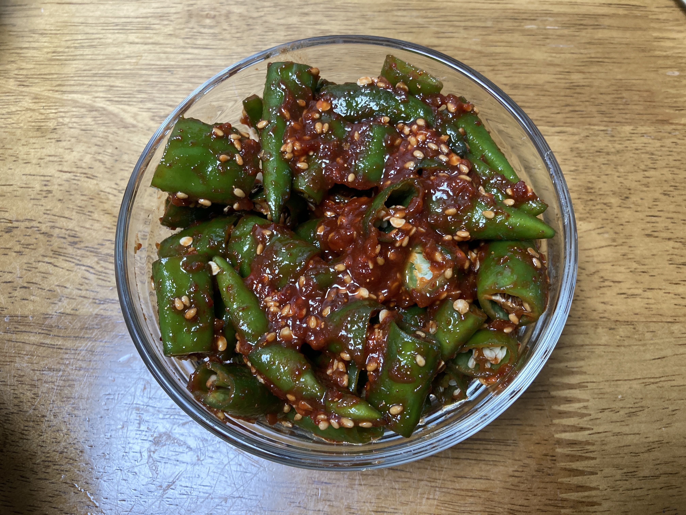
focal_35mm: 28
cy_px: 258
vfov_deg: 49.7
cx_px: 343
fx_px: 555
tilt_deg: -71.1
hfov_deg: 63.4
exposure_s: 1/60
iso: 100
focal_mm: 3.99
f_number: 1.8
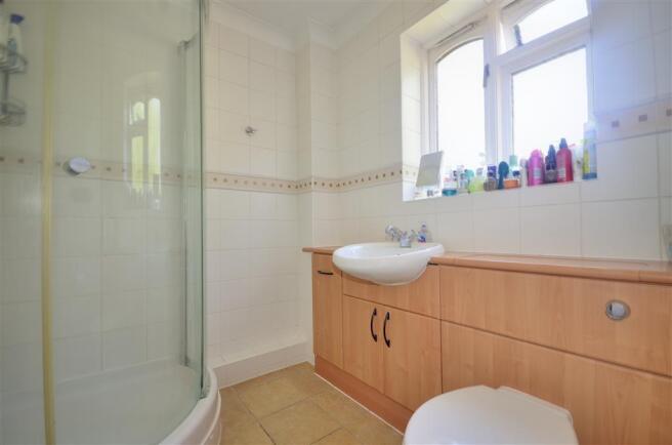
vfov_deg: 77.0
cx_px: 336
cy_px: 222
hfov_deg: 100.5
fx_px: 279
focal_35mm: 15
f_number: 5
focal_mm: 10
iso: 200
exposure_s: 1/20
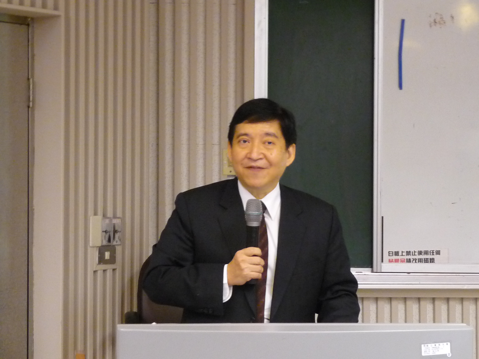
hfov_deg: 19.8
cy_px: 180
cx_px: 240
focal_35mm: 99
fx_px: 1370
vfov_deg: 14.9
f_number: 3.7
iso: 400
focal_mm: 10.2
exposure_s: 1/10
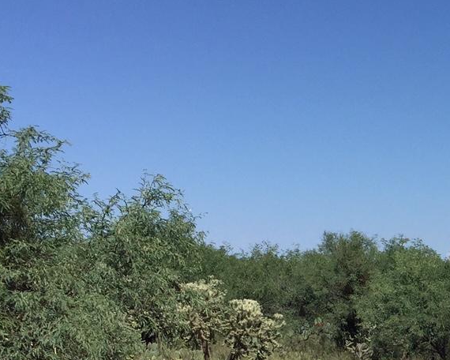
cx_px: 520
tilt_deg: +0.3
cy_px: 354
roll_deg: -0.9
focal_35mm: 81
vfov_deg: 18.5
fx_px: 1079
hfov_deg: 22.0
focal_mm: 4.15
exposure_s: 1/3049
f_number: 2.2
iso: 32
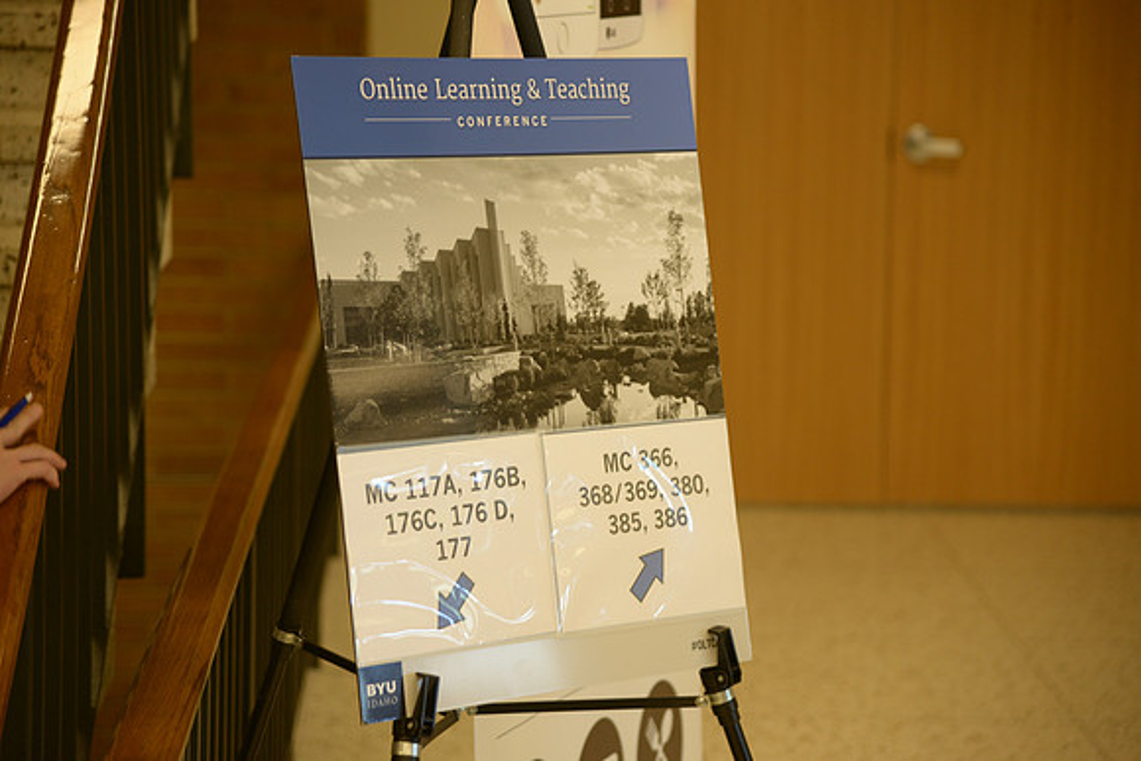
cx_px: 570
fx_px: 3487
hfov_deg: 18.6
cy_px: 380
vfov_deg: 12.5
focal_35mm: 110
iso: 800
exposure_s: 1/60
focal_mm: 110
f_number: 4
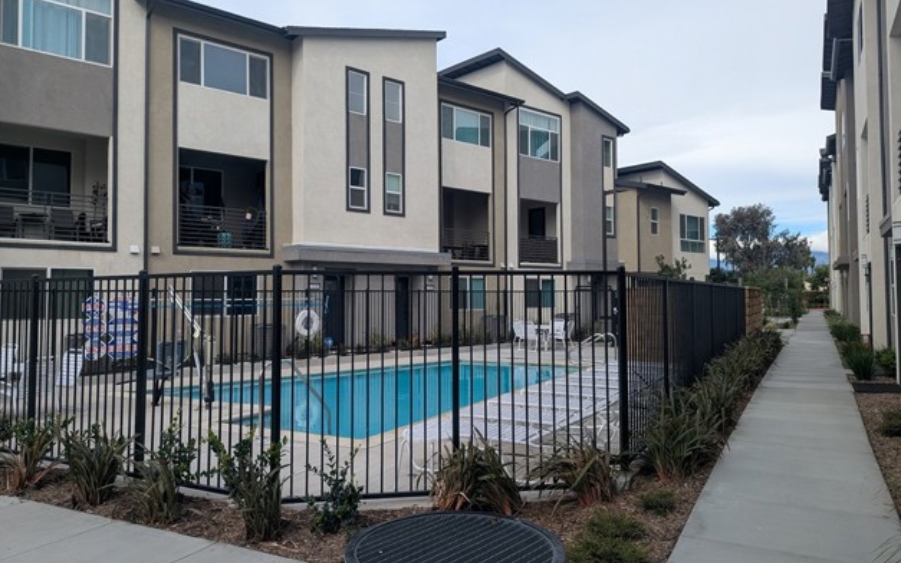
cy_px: 264
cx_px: 457
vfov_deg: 47.6
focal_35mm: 26
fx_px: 638
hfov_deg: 70.4
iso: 48
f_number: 1.85
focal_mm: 6.81
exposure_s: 1/1550
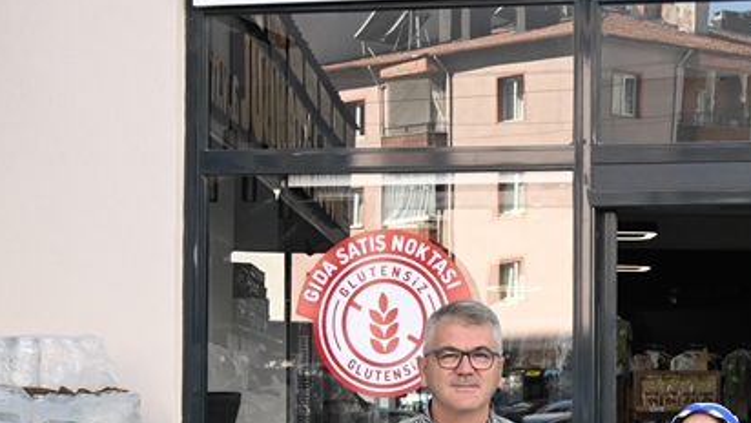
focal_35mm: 88
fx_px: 1753
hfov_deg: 23.0
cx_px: 780
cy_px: 370
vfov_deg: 13.6
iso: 2500
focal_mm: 30
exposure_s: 1/2500
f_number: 4.5
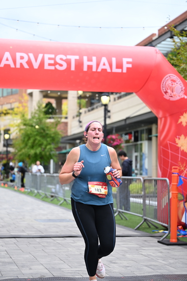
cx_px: 94
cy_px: 140
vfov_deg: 28.8
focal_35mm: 70
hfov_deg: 19.5
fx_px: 545
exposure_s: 1/2000
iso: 640
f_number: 2.8
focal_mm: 70
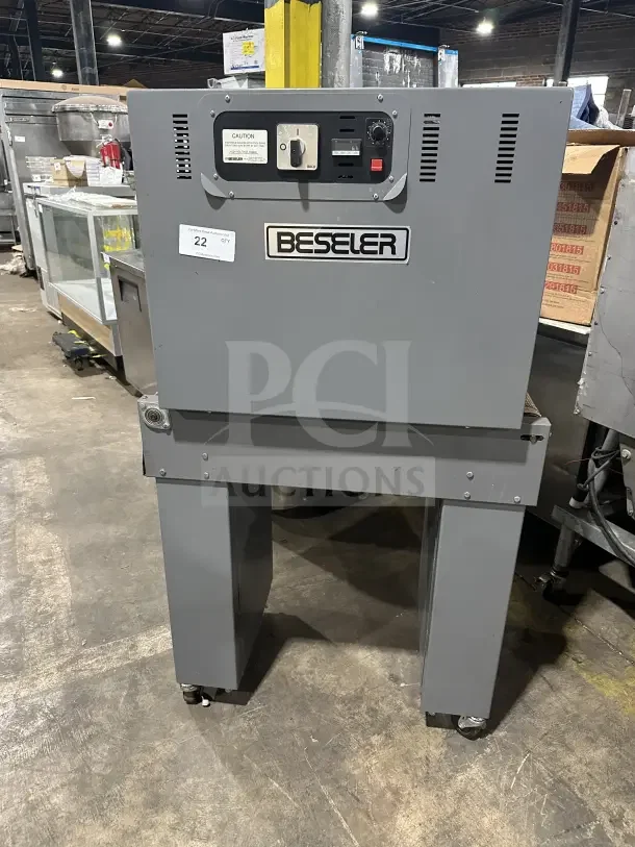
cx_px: 318
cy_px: 424
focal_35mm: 24
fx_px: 587
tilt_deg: -21.8
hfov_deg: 56.8
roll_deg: -2.1
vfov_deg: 71.6
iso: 400
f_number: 1.78
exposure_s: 1/60
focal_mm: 6.86
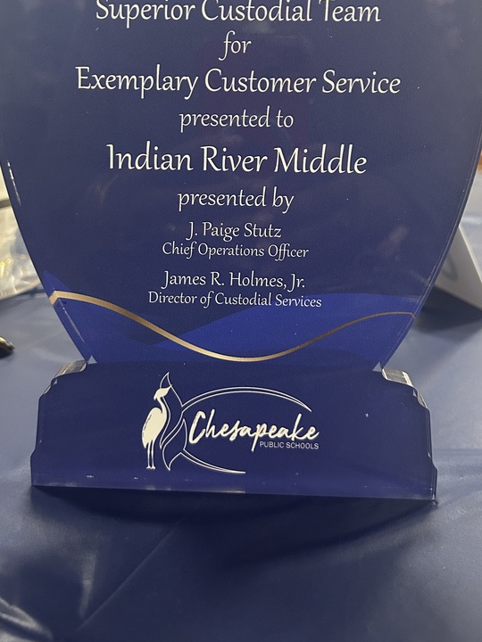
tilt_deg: -11.2
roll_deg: -2.7
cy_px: 206
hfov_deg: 38.7
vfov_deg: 49.1
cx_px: 245
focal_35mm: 37
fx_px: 687
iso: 400
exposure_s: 1/60
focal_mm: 5.7
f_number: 1.5
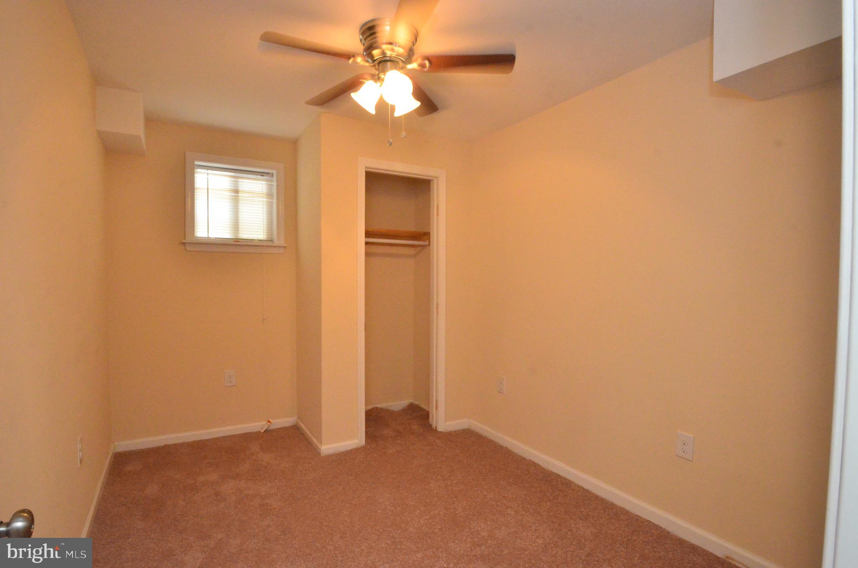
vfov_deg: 69.4
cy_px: 284
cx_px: 429
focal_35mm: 17
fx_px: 410
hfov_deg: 92.6
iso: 4000
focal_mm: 11.5
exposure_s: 1/80
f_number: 10
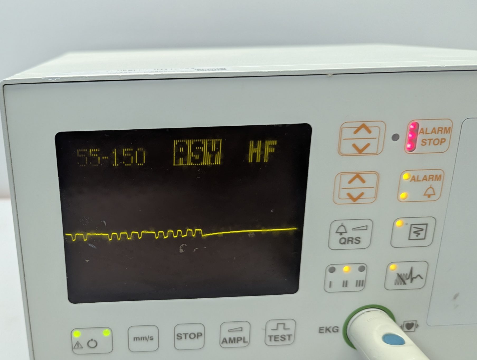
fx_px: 469
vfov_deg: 41.8
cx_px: 148
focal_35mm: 34
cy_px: 200
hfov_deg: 52.5
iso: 141
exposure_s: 1/100
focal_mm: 6.81
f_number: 1.85
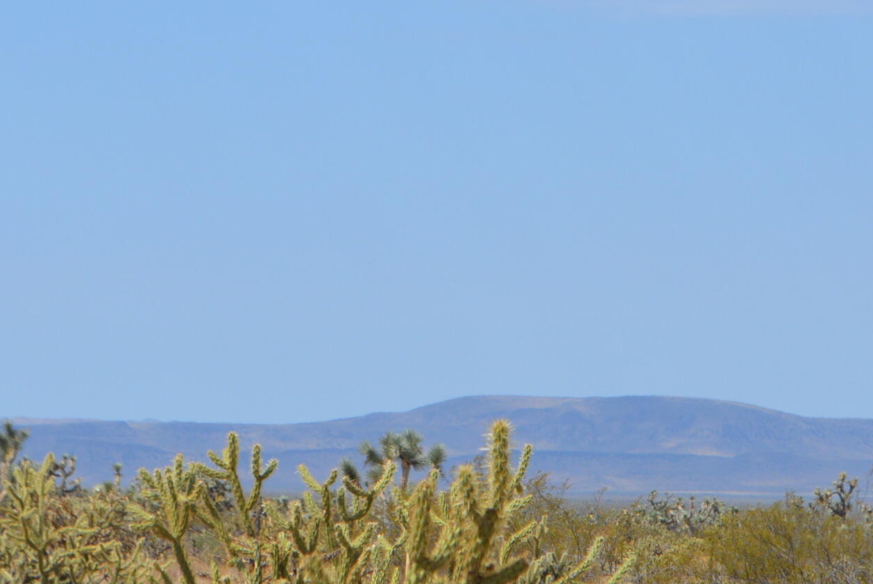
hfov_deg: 10.5
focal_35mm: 196
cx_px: 511
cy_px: 373
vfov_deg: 7.0
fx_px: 4761
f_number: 7.1
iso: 400
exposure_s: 1/2000
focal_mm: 55
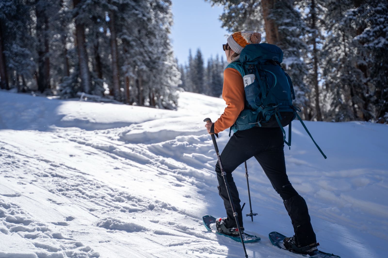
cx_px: 194
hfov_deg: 32.4
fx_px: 668
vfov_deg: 21.9
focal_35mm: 62
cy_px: 129
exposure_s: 1/3200
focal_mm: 62
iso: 160
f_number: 3.2
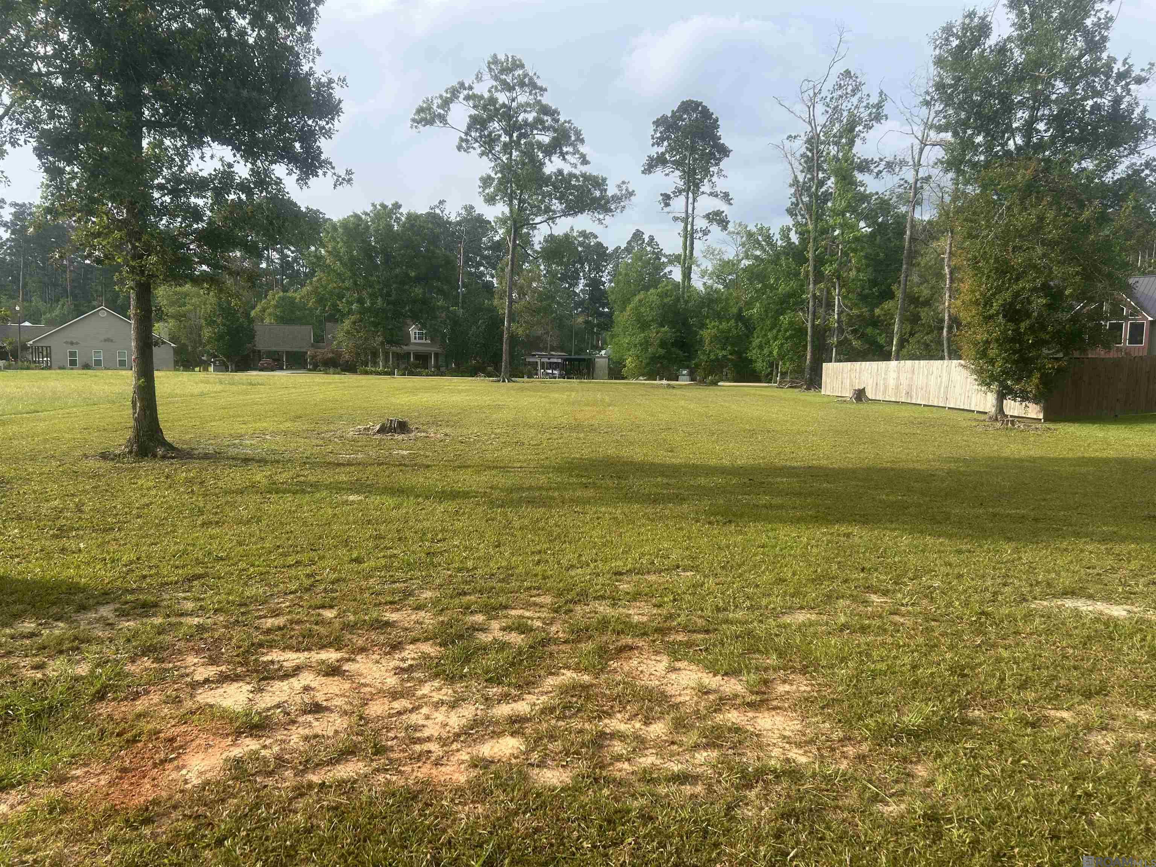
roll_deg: +0.6
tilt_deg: -3.9
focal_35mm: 26
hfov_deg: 67.3
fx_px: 868
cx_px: 578
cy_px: 434
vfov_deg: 53.1
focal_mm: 5.7
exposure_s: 1/1488
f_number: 1.5
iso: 50
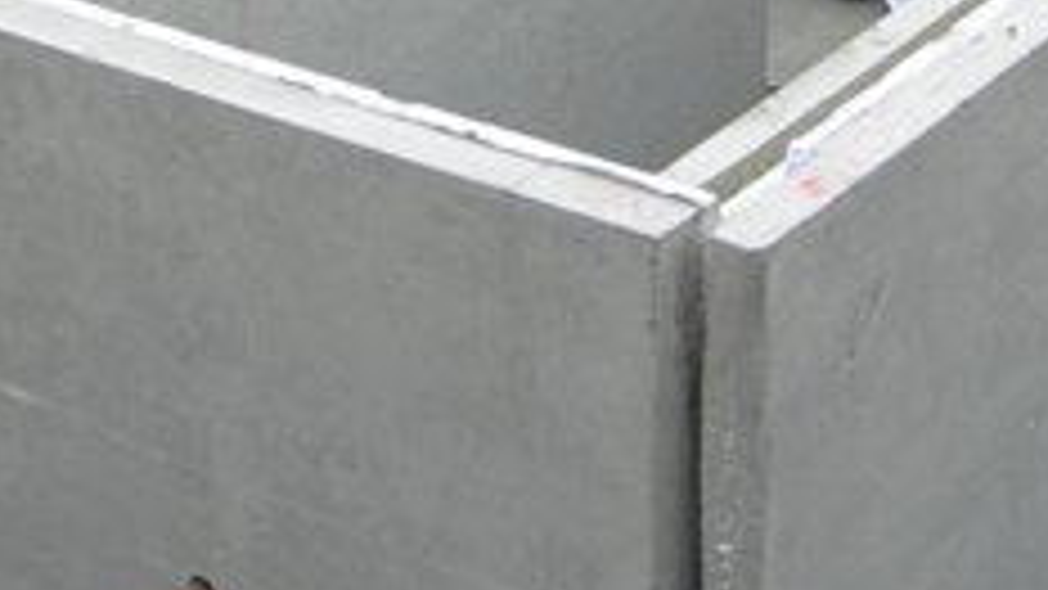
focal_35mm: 142
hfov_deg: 15.1
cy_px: -601
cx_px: 313
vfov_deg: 8.1
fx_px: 3946
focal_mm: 7.8
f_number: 4.8
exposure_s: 1/164
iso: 50
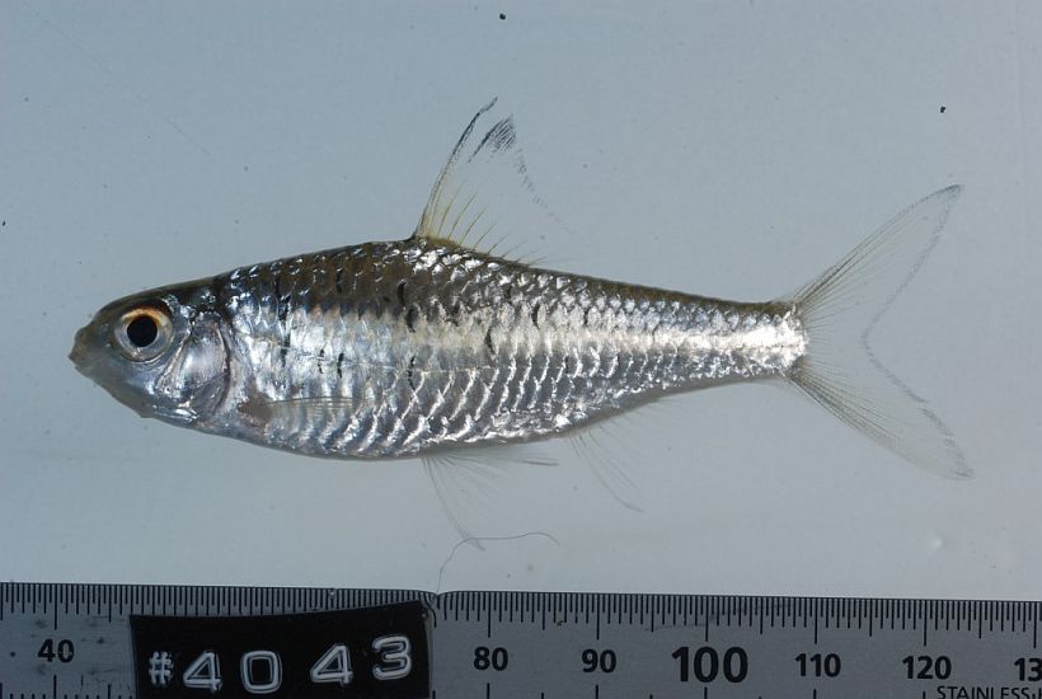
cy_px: 350
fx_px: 2175
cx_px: 521
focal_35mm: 75
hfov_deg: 26.9
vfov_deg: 18.3
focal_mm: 50
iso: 100
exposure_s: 1/3
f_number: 25
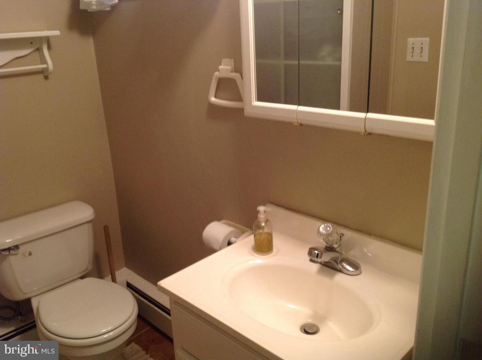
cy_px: 180
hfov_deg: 52.7
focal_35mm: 35
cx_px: 241
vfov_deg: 40.6
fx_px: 487
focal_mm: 4.28
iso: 100
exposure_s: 1/15
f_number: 2.4
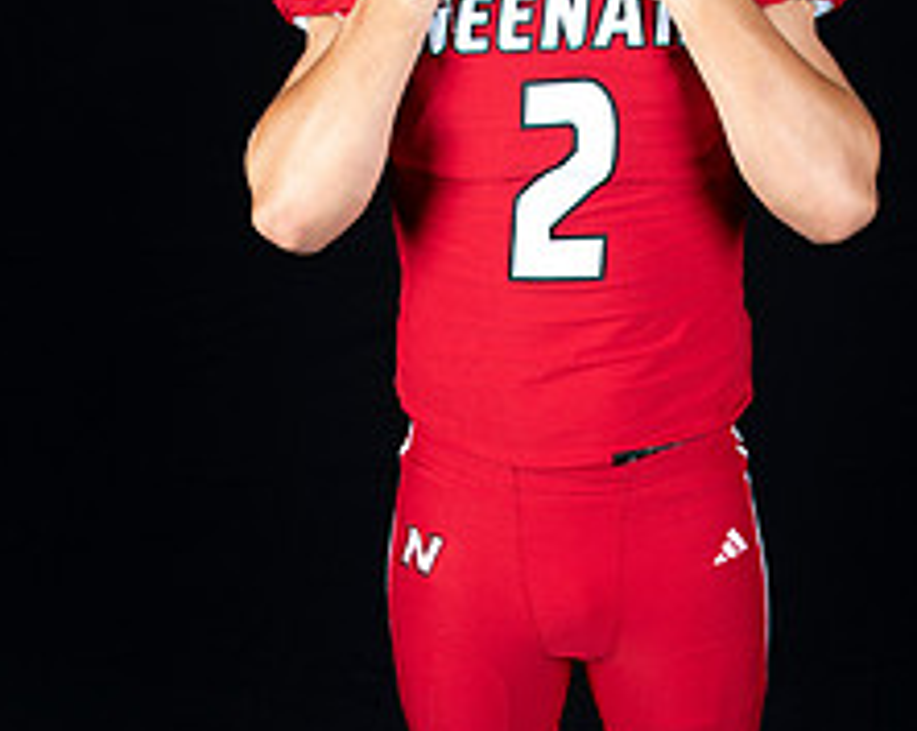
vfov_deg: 24.9
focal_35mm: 61
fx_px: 1653
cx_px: 496
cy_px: 392
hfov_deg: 31.0
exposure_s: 1/160
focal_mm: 32
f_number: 9
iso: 320
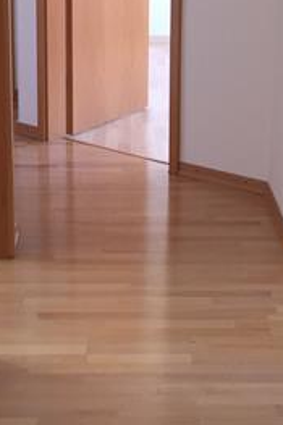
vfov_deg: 21.9
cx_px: 196
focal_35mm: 93
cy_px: 154
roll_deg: -2.1
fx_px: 1098
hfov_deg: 14.7
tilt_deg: -12.6
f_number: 2.2
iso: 100
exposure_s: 1/30
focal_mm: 4.15
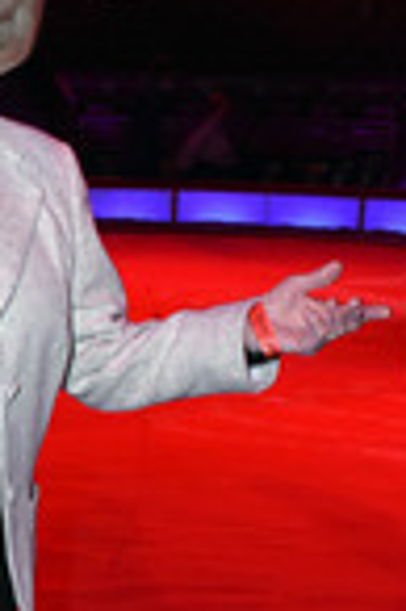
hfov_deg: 15.9
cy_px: 523
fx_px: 1390
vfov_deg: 24.2
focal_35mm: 82
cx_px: -92
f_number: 6.3
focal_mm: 20
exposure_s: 1/125
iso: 2500
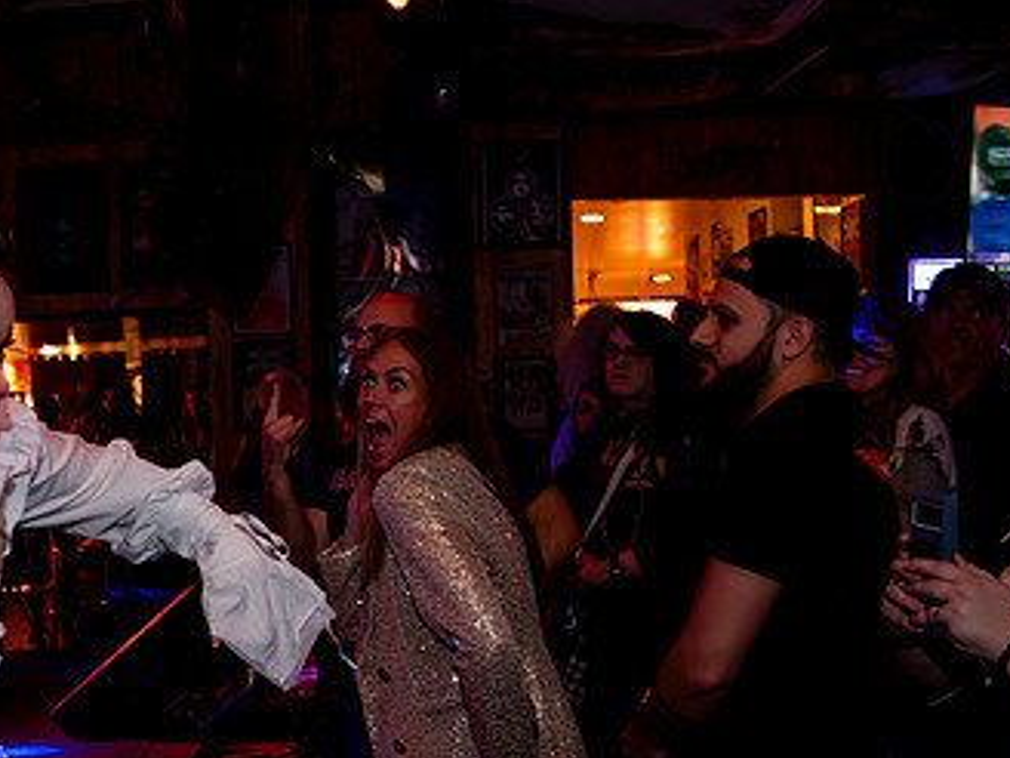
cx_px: 198
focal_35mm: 44
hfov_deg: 41.1
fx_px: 1284
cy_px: 496
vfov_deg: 32.6
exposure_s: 1/100
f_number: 4
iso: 5000
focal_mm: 24
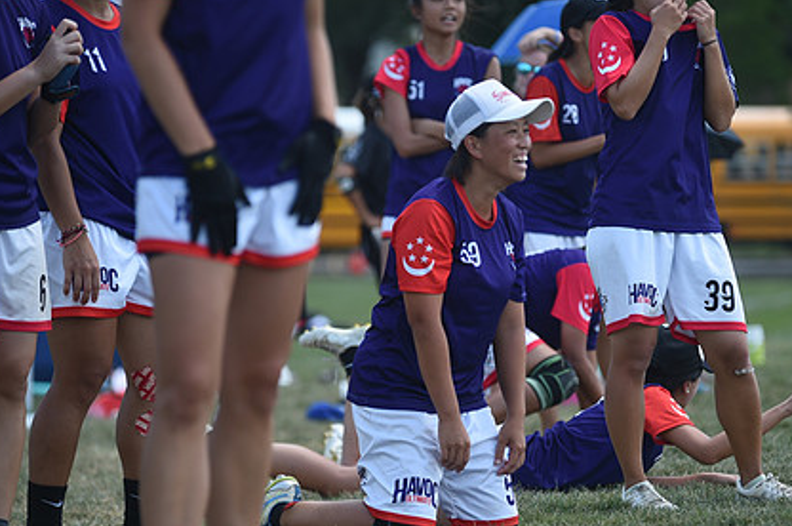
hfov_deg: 9.2
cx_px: 480
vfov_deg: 6.1
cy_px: 285
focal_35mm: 223
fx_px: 4898
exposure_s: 1/640
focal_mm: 160
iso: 100
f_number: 2.8
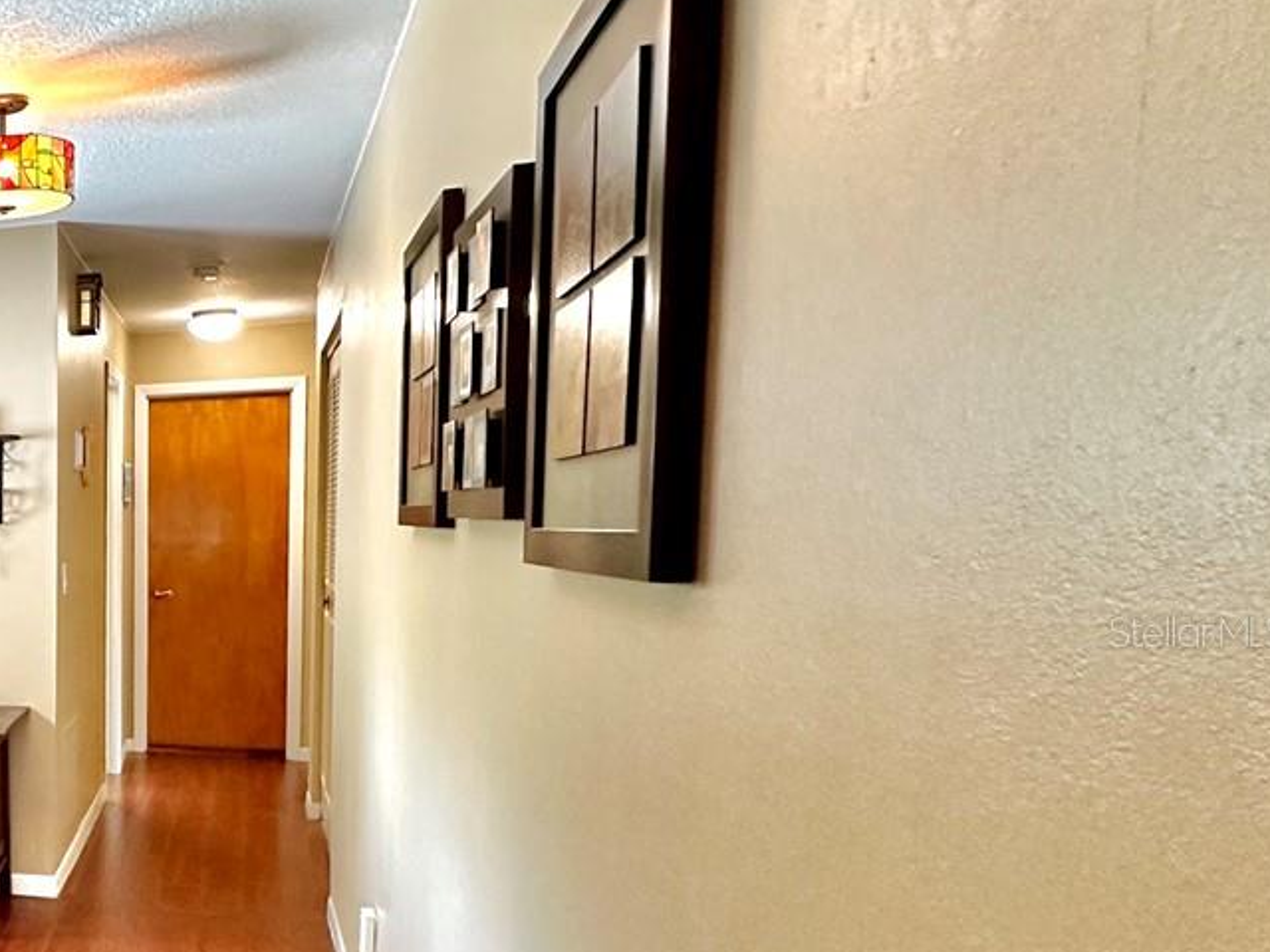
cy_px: 632
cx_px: -292
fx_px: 1284
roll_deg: +0.4
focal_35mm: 35
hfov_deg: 37.8
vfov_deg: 40.2
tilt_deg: -4.4
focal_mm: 2.22
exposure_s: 1/60
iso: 400
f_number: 2.2
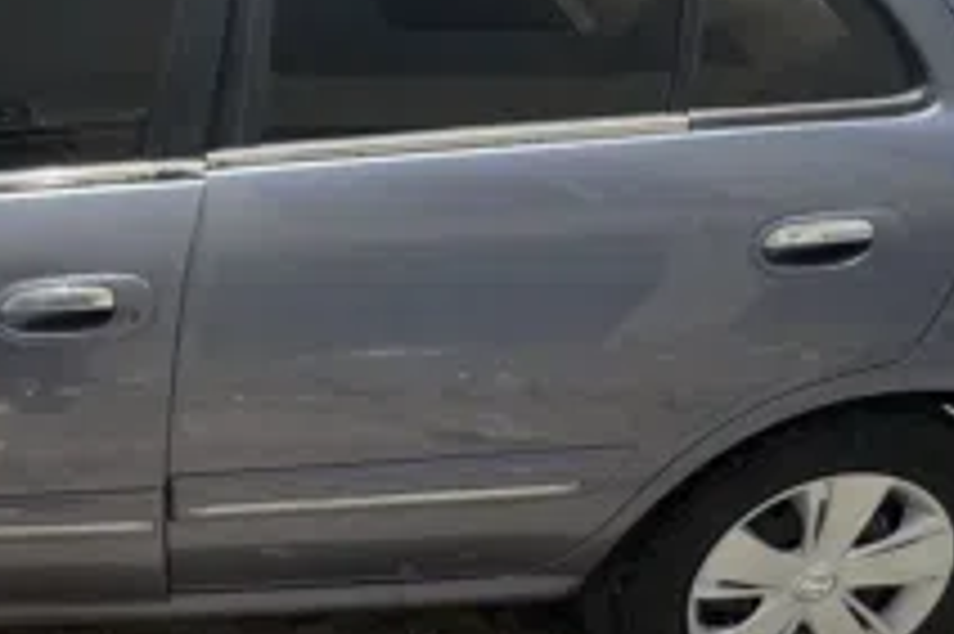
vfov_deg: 30.4
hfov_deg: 39.5
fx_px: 1165
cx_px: 9
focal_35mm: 44
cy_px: 288
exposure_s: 1/652
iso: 40
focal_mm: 2.22
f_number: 2.2
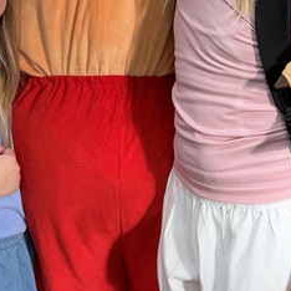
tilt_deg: -19.5
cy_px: 119
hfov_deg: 18.5
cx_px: 224
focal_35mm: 93
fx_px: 885
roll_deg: +1.1
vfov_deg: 18.7
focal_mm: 6.76
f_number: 1.78
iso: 160
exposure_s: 1/120
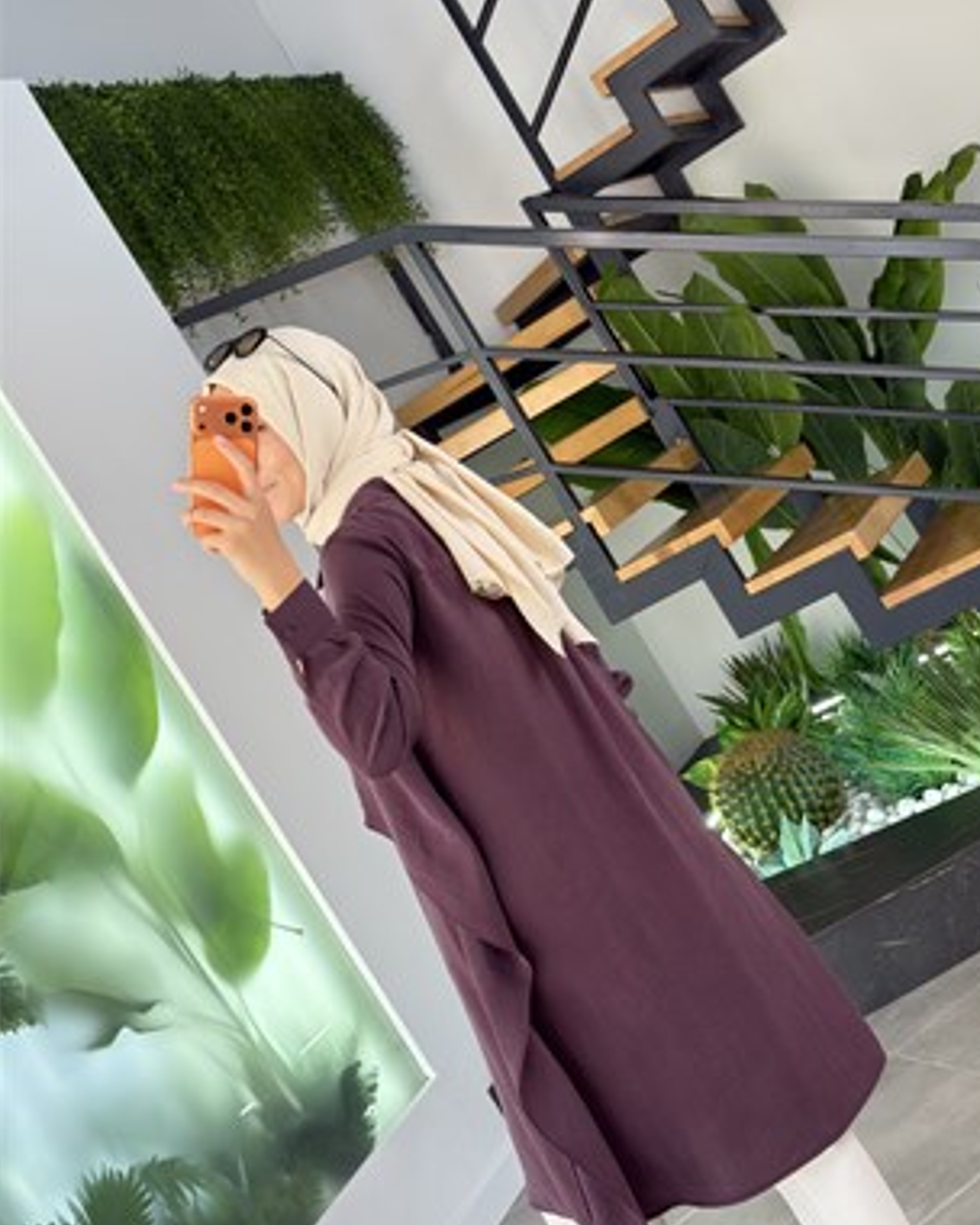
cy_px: 608
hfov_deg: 29.7
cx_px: 496
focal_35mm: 51
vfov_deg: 36.7
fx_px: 1849
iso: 50
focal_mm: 6.76
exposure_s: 1/141
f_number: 1.78
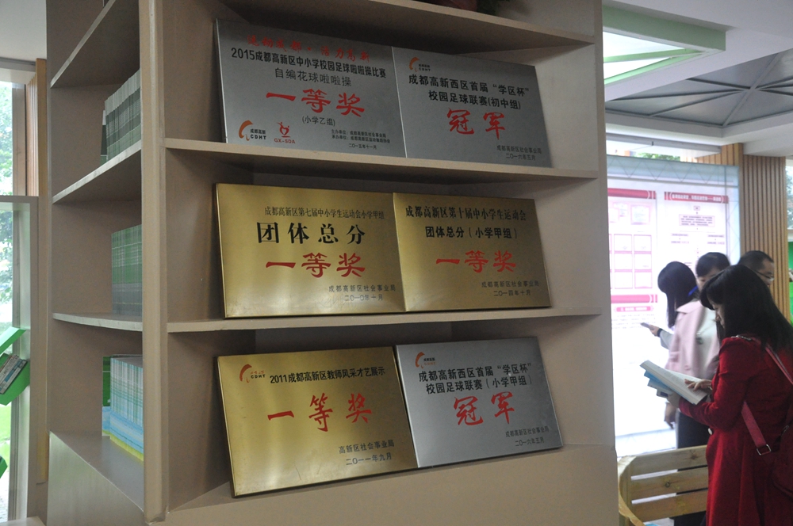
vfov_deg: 35.4
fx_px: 825
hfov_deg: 51.3
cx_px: 396
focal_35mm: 38
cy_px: 263
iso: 2000
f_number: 5.6
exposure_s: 1/30
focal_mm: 25
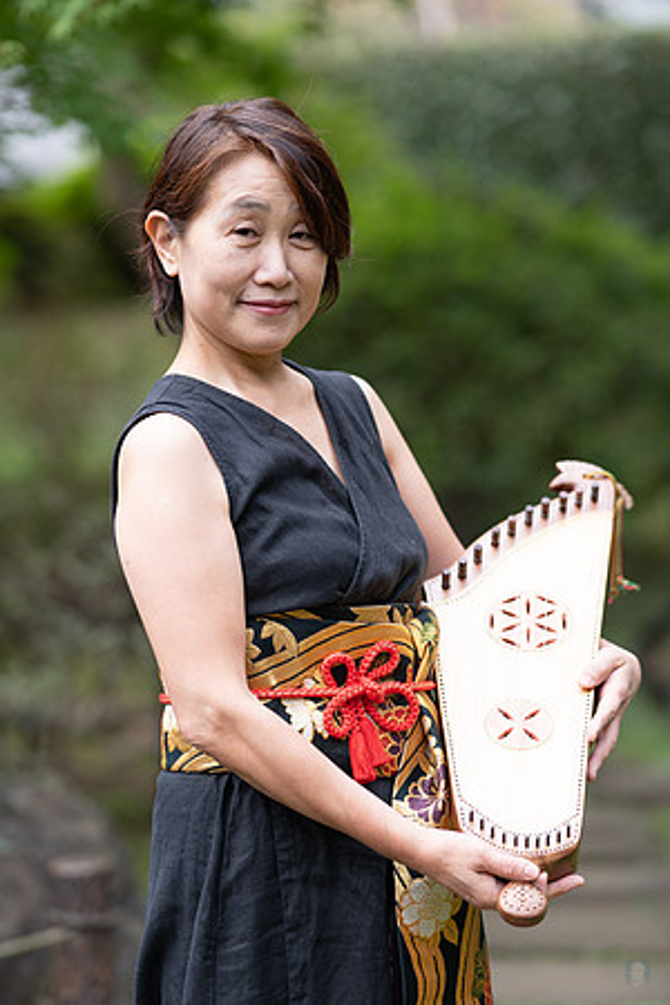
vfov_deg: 19.5
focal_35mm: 105
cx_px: 335
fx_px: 2931
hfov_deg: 13.0
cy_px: 502
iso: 180
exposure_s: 1/250
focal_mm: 105
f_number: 2.2
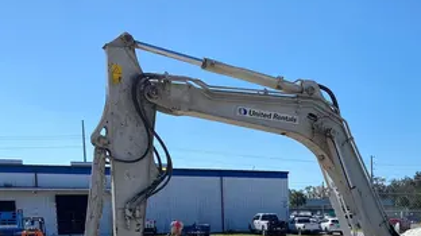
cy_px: 260
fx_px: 558
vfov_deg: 22.5
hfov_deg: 38.9
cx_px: 366
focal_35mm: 50
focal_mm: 4.25
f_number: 1.8
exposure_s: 1/3125
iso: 32
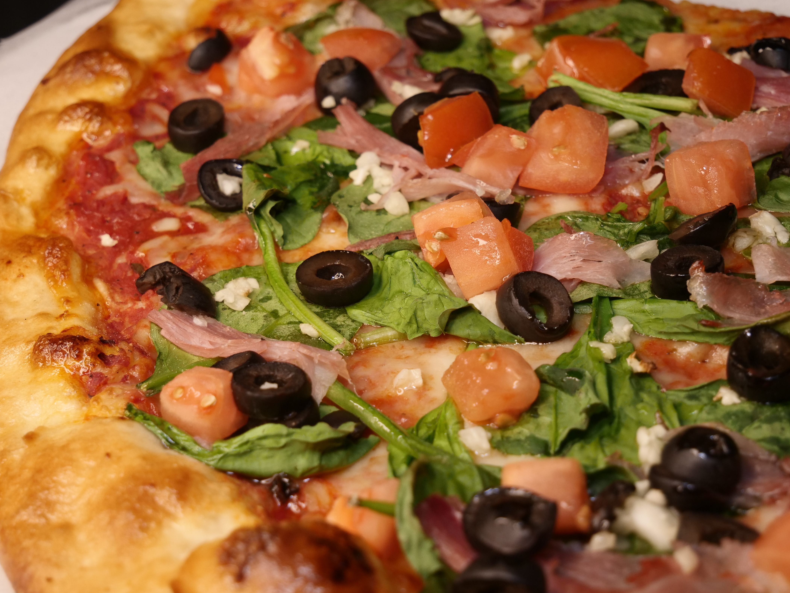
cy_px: 344
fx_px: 1803
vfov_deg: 18.7
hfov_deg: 24.7
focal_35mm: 79
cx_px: 373
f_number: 5
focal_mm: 32
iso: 400
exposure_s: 1/160
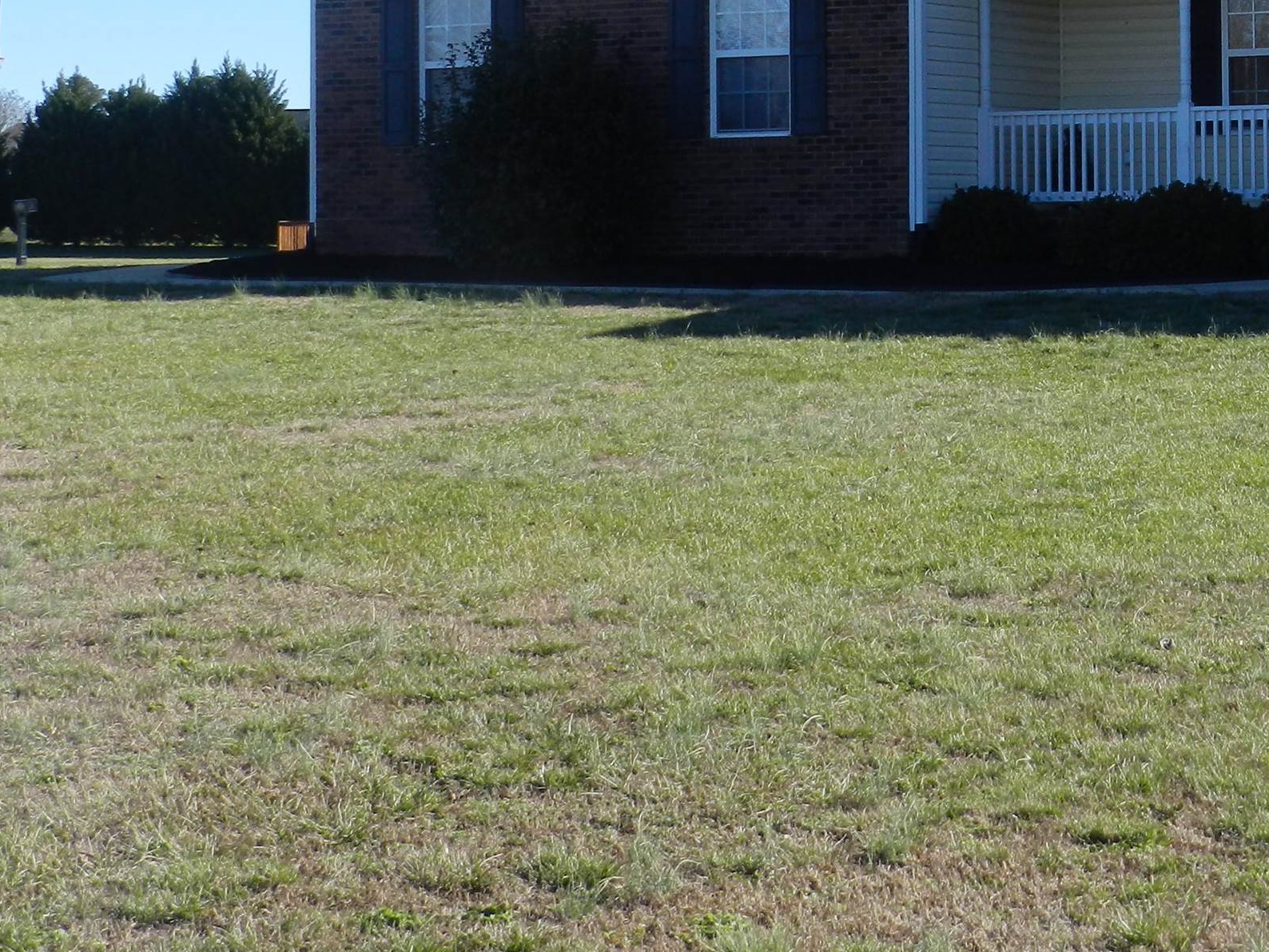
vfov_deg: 16.3
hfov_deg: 21.4
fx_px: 3263
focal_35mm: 89
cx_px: 1225
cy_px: 33
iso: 160
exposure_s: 1/800
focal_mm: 8.1
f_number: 4.2
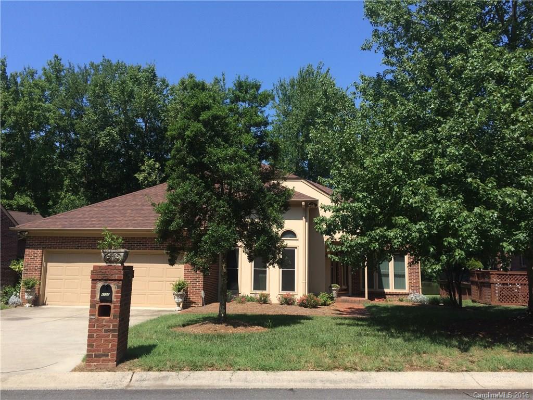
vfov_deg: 46.8
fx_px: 462
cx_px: 266
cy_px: 200
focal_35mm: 30
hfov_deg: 60.0
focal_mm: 4.12
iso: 32
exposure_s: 1/1414
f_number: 2.2
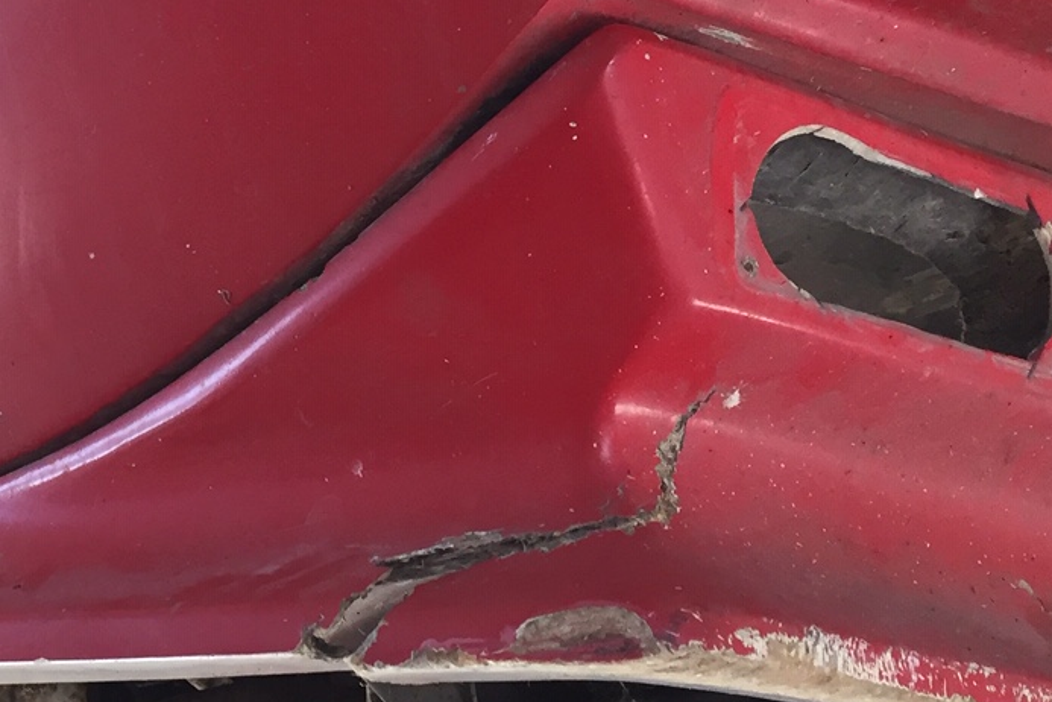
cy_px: 188
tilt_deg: +21.5
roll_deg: -3.9
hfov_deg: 26.5
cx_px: -61
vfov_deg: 19.1
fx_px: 2075
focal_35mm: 71
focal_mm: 4.15
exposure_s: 1/33
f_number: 2.2
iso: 50
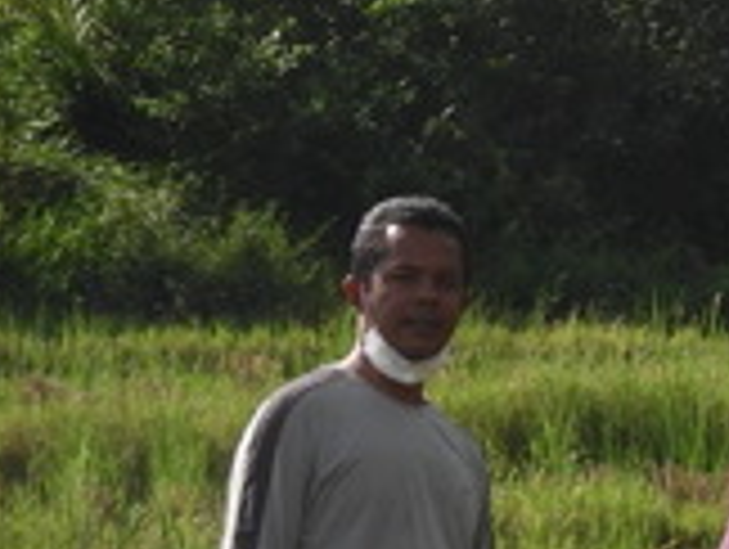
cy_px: 500
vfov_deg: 4.0
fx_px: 7909
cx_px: 1264
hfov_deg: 5.2
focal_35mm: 375
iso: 100
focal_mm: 17
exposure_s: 1/800
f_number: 4
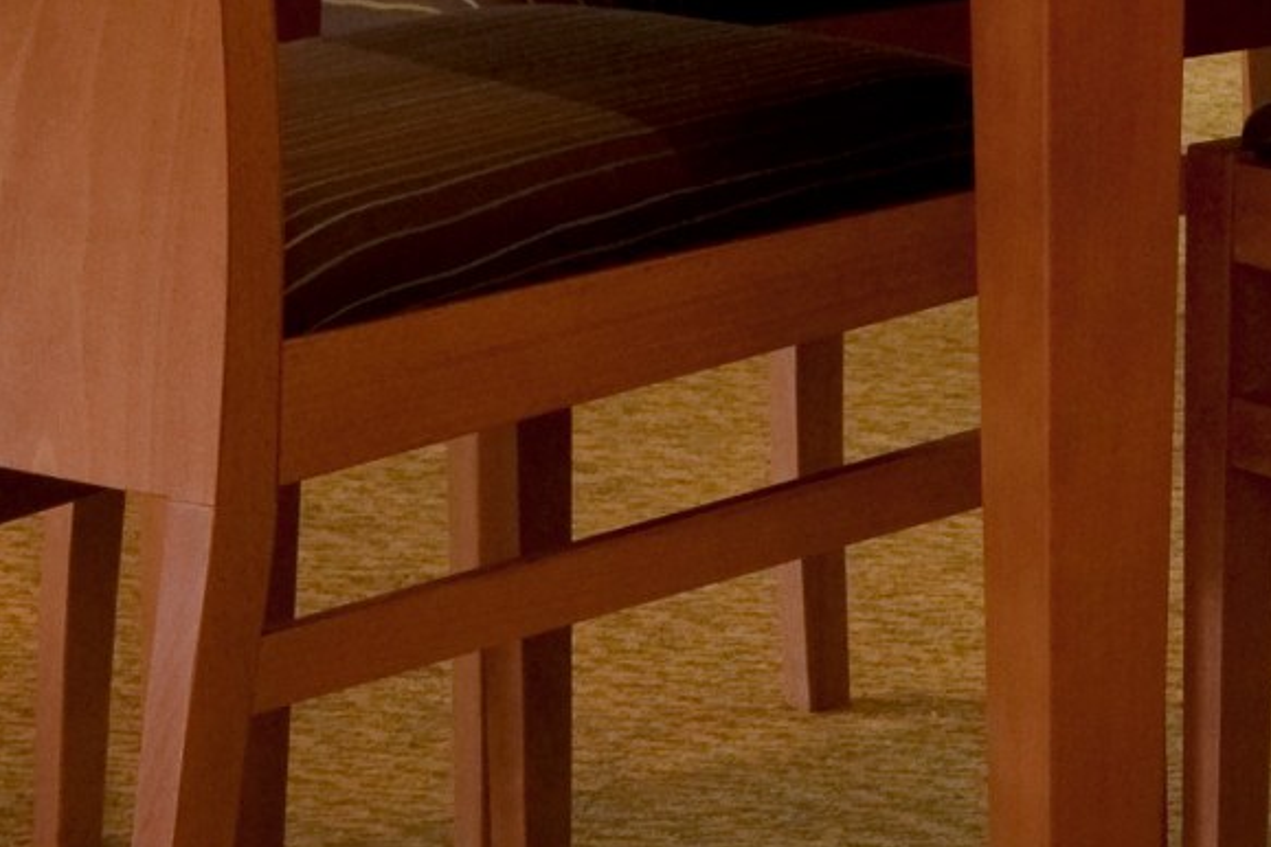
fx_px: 10661
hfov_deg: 6.3
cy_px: -1028
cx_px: 3558
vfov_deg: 4.5
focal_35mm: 302
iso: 200
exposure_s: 1/1.25
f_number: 10
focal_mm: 50
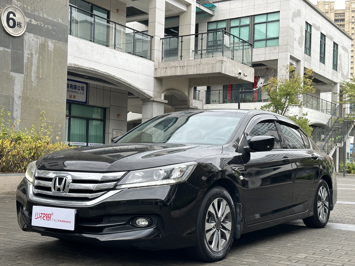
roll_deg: -1.8
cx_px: 178
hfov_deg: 39.7
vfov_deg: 30.3
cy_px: 133
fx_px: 492
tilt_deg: +2.2
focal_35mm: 48
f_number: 1.78
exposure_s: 1/93
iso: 80
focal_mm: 6.86
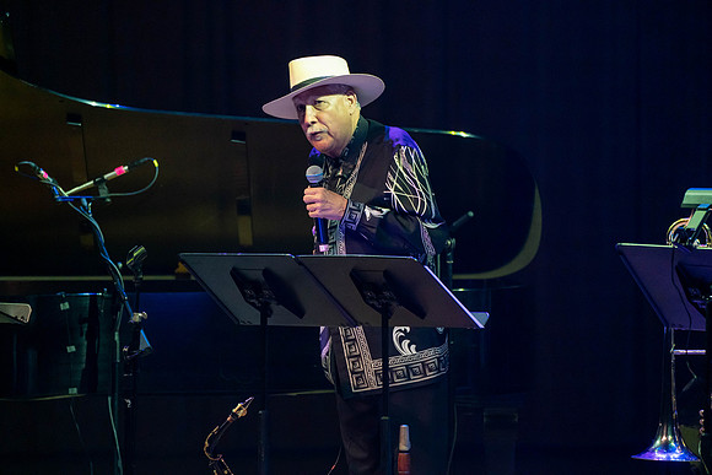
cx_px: 356
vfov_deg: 3.4
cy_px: 238
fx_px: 7913
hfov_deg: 5.2
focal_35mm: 400
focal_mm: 400
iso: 3200
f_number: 5.6
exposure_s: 1/250
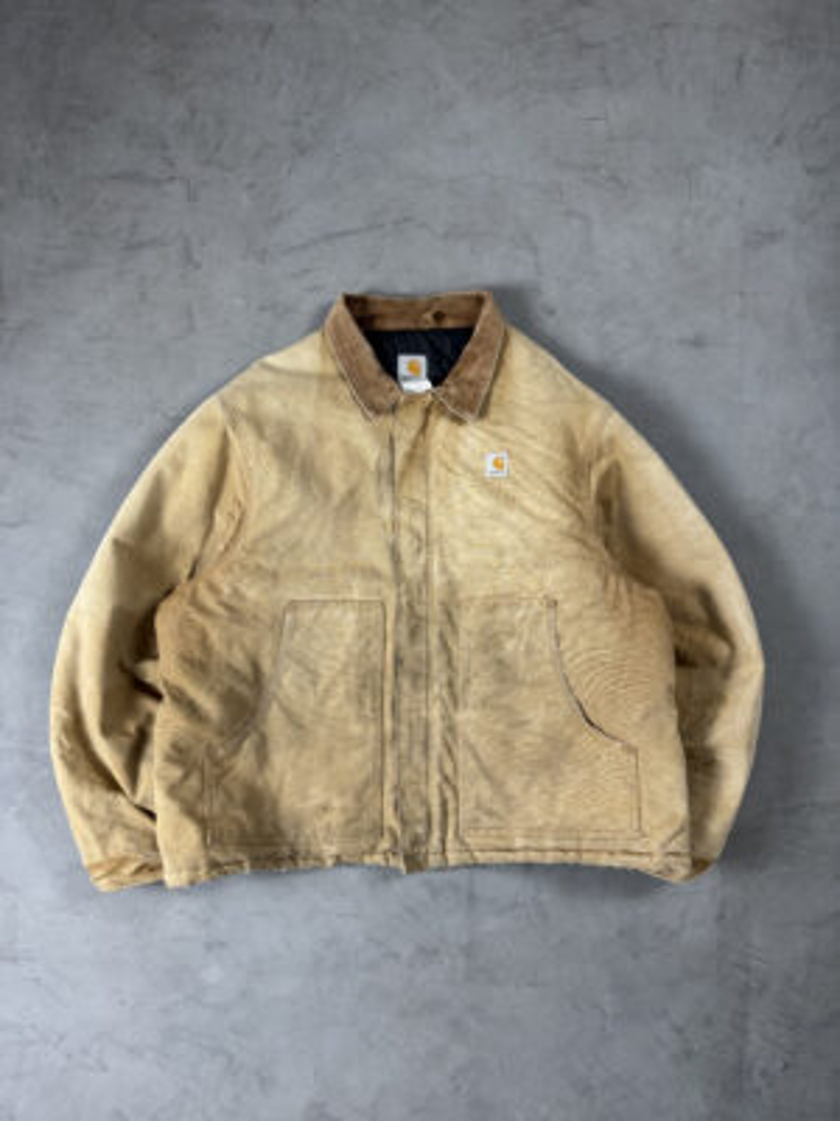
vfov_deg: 71.6
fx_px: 777
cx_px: 420
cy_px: 560
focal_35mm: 24
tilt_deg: -83.0
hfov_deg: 56.8
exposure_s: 1/60
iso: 200
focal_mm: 6.76
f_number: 1.78
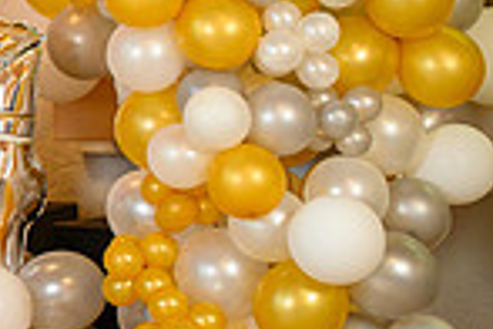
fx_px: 1890
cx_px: -476
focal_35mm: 138
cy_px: 20
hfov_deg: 13.0
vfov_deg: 9.9
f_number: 3.5
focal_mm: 35
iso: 1250
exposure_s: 1/100
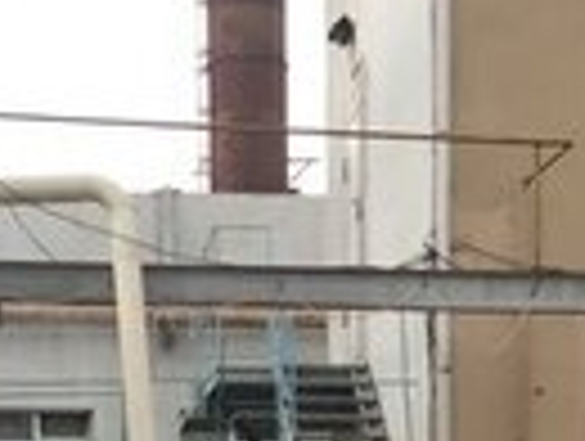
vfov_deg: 9.2
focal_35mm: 147
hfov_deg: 13.4
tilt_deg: -5.0
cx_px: 288
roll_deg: +0.9
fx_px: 2489
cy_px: 1019
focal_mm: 4.15
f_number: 2.2
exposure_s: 1/33
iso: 125
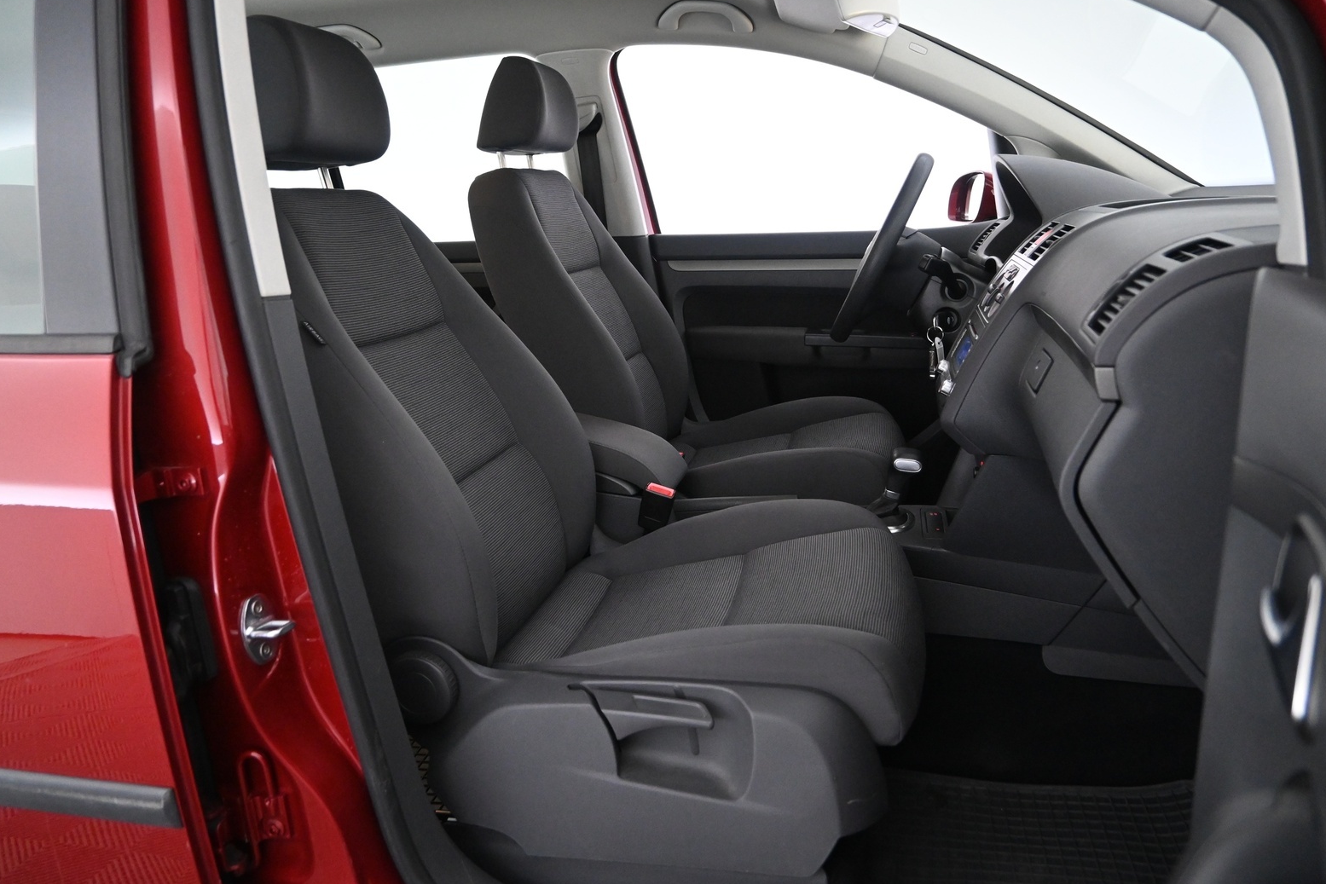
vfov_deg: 51.3
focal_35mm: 25
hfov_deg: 71.5
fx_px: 921
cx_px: 655
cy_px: 434
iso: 3200
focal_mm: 16
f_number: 3.5
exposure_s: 1/40
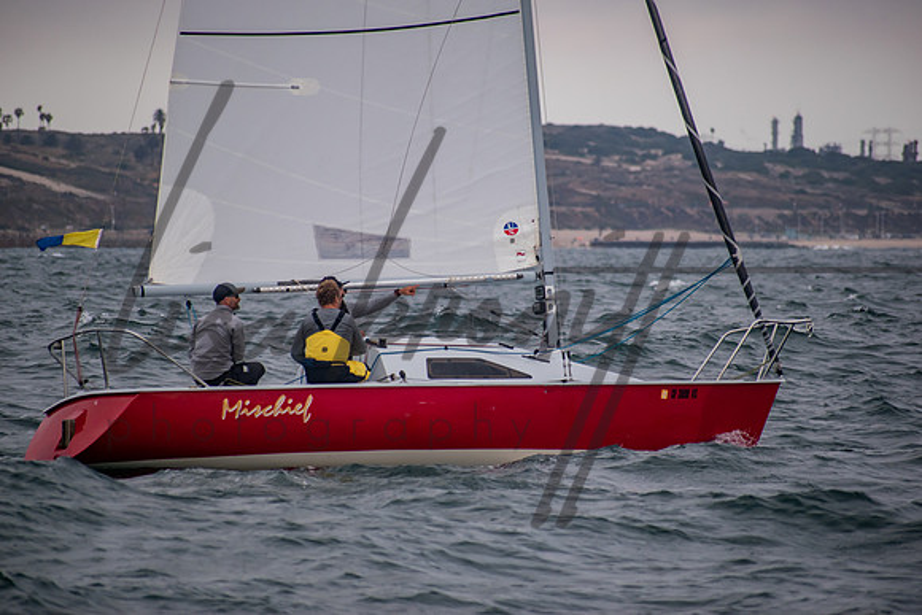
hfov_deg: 5.3
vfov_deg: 3.5
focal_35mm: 390
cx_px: 461
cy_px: 308
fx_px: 9990
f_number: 6
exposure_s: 1/500
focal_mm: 260
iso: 400
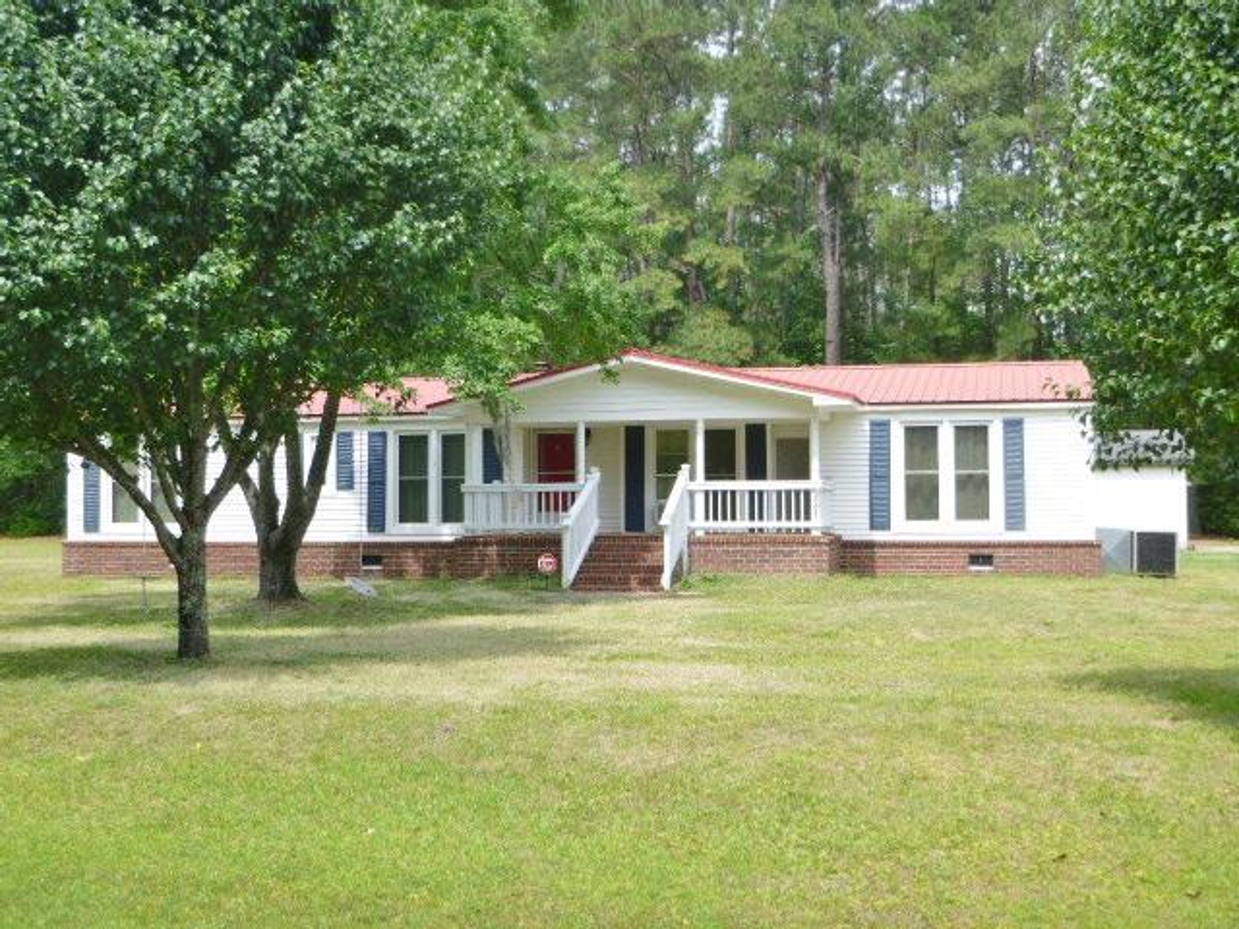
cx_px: 620
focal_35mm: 44
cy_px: 464
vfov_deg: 32.9
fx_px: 1575
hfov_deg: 42.9
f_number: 4.7
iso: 100
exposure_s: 1/200
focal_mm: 7.9
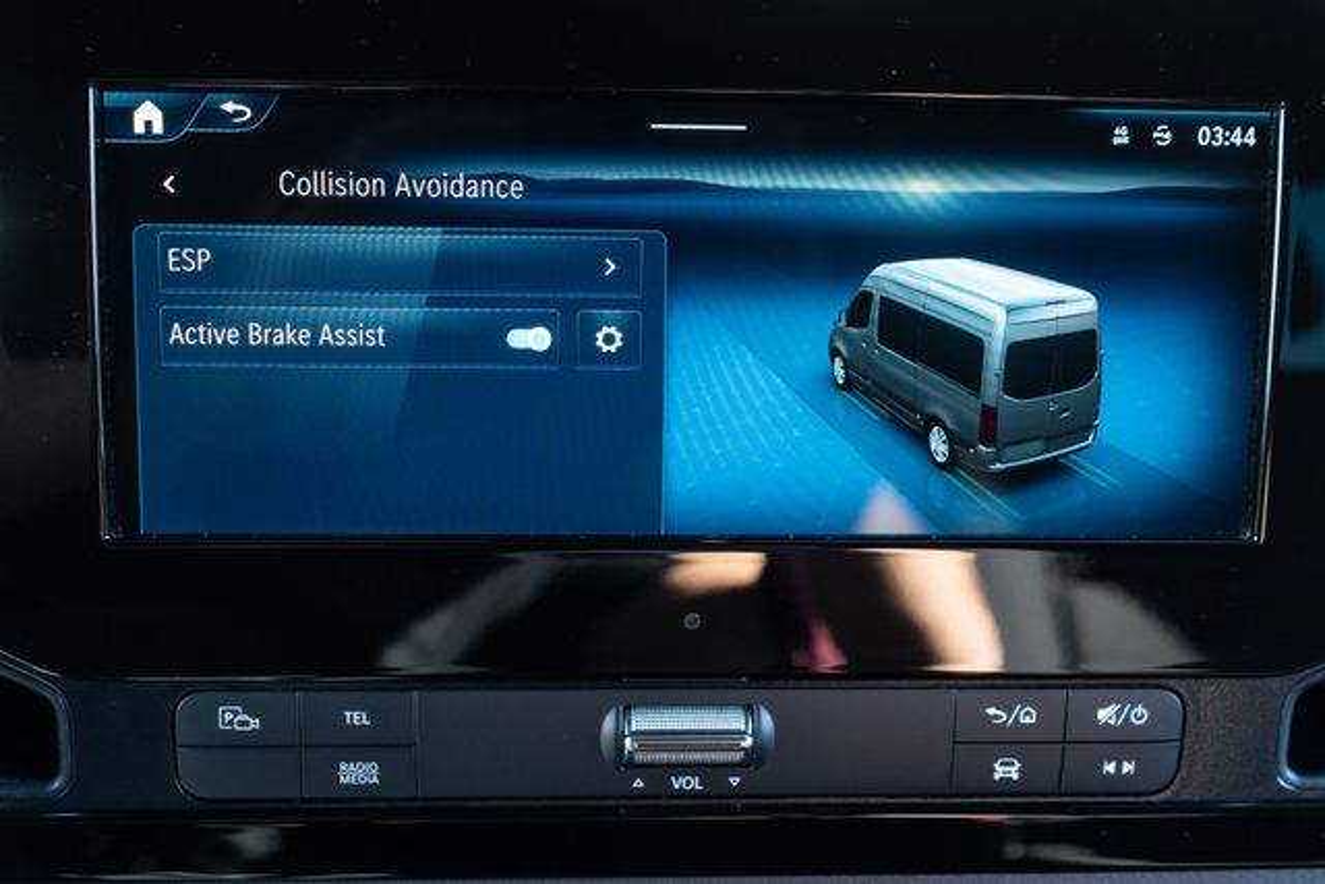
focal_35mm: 42
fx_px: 1546
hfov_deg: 46.4
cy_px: 442
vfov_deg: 31.9
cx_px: 662
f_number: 3.5
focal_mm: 28
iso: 800
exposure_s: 1/200
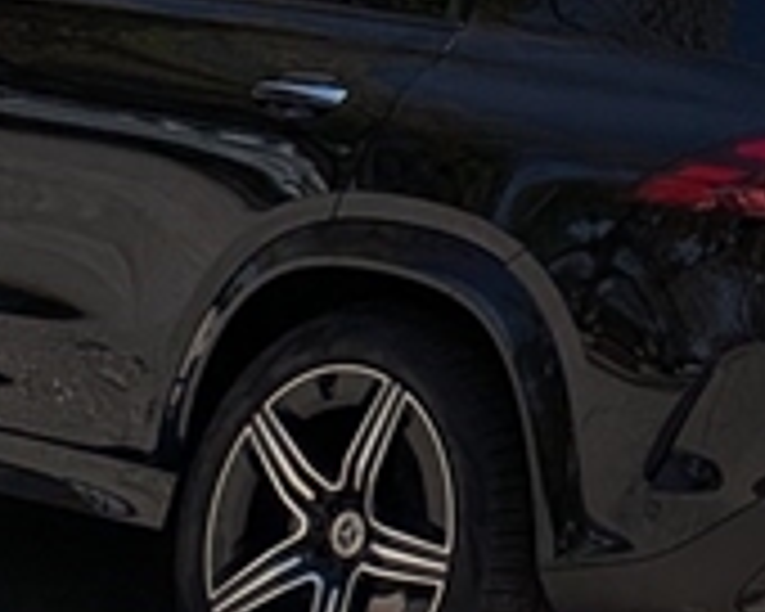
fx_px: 3192
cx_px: 1881
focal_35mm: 141
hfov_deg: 11.2
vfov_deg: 9.2
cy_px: -1084
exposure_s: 1/1289
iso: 31
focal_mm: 4.53
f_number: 1.7
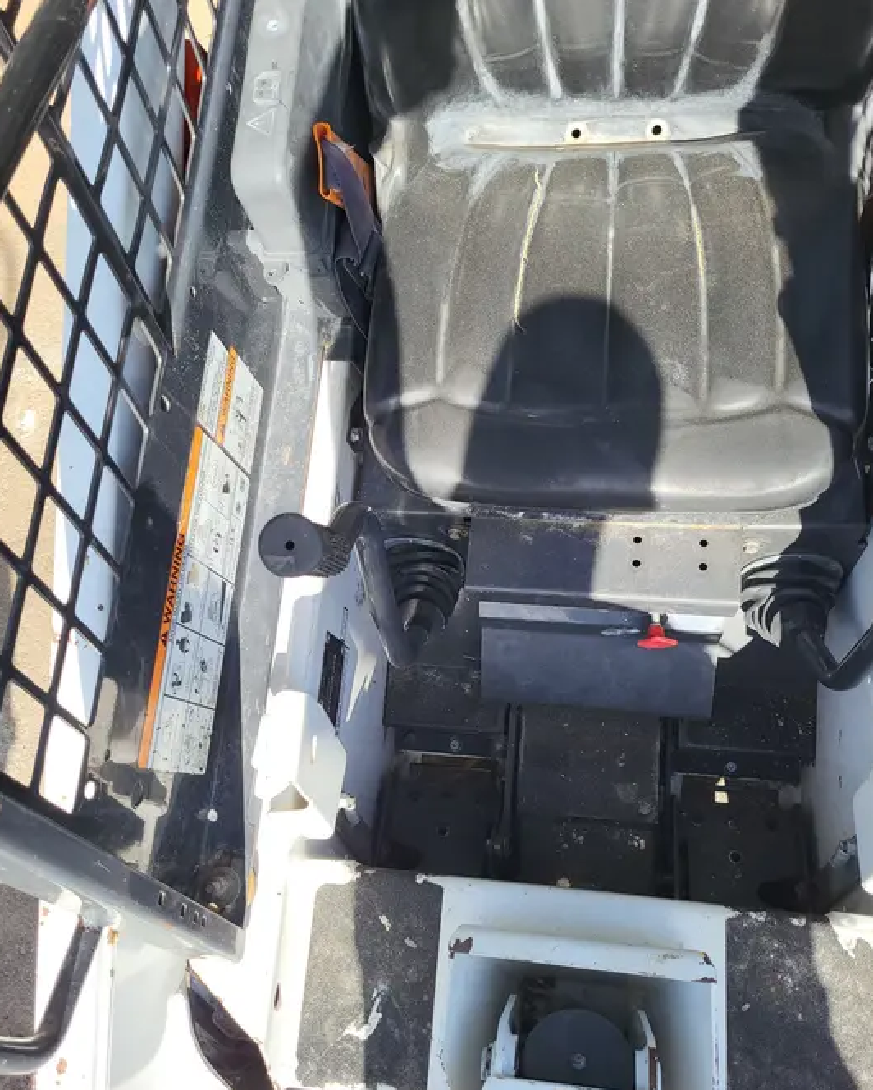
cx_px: 433
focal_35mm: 28
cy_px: 549
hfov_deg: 51.6
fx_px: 903
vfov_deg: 62.2
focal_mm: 5.4
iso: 40
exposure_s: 1/864
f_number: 1.8
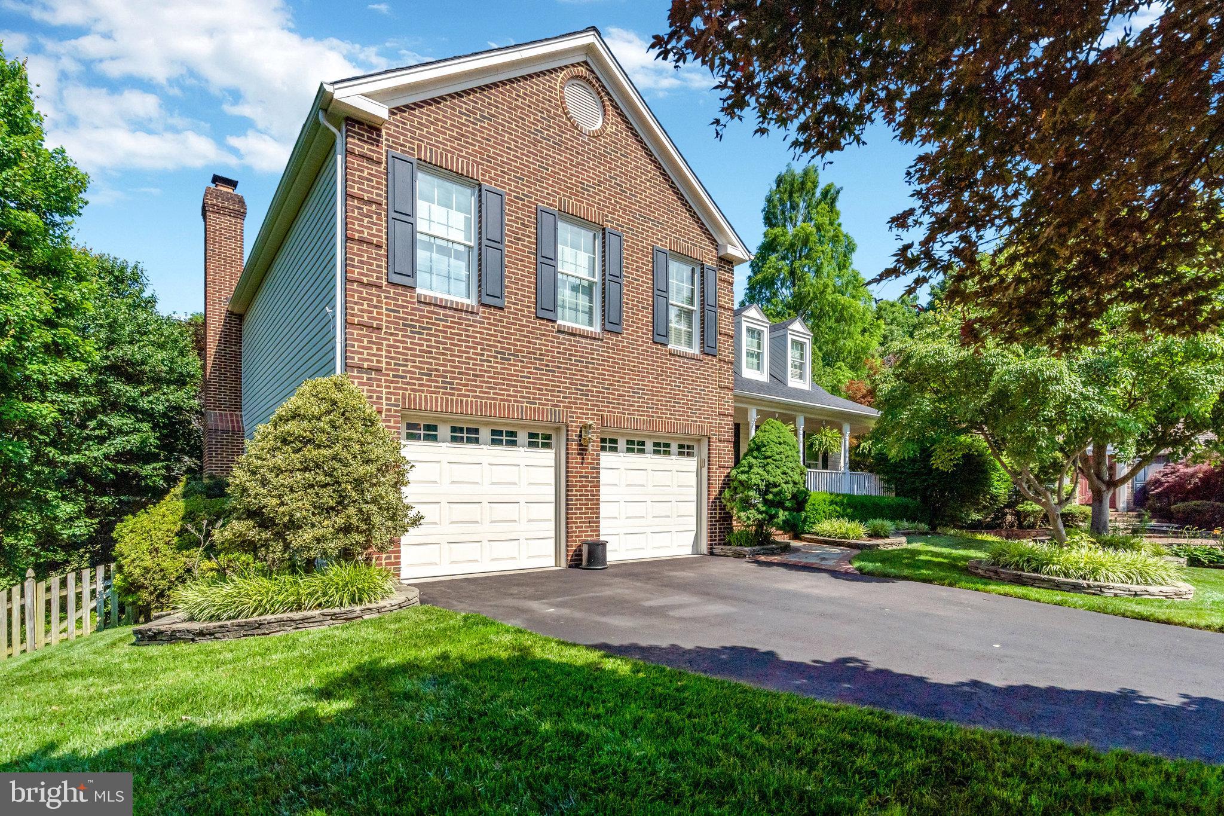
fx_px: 544
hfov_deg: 96.7
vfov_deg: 73.7
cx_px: 612
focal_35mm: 16
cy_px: 408
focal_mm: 16
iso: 1250
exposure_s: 1/8000
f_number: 8
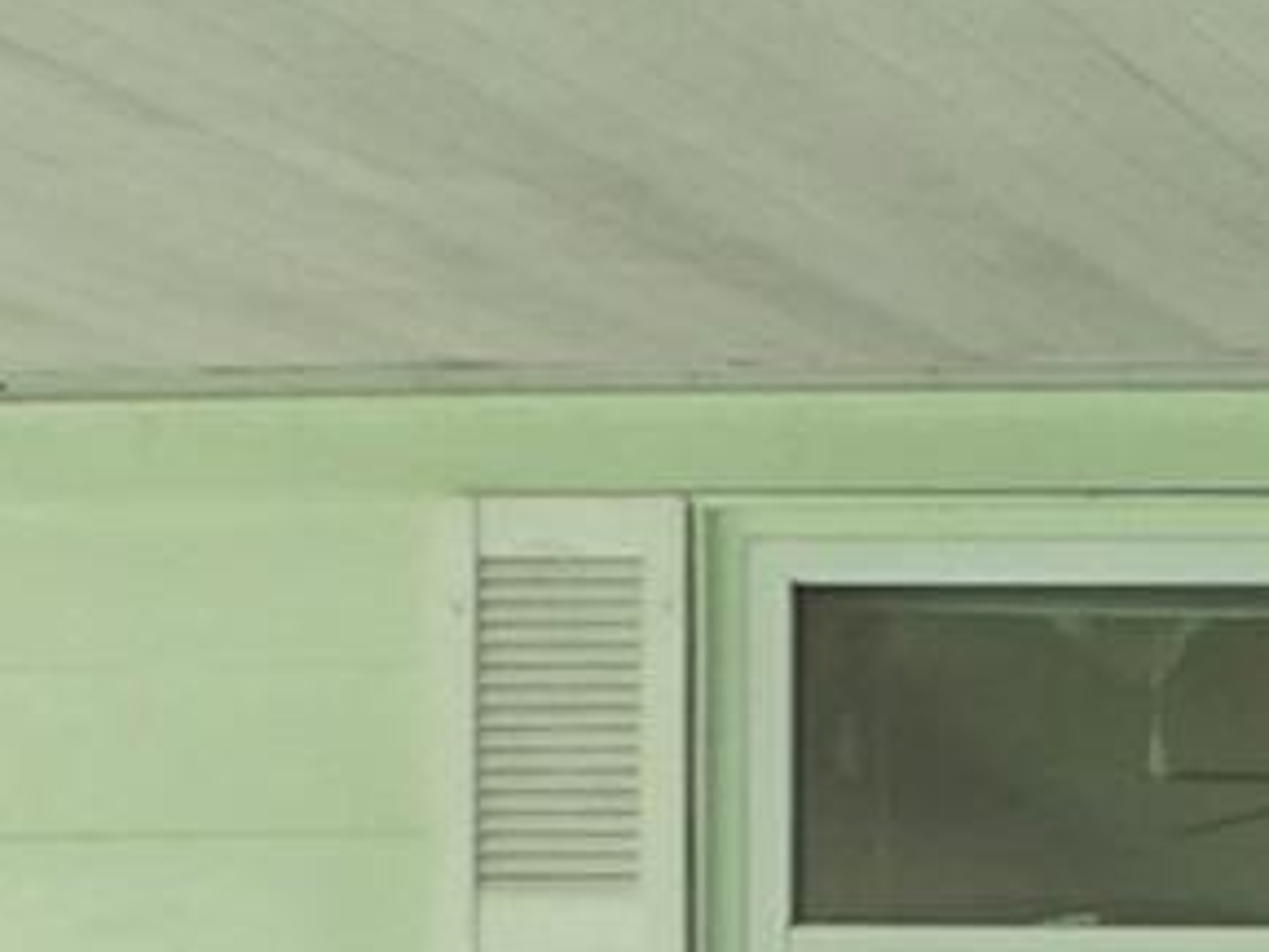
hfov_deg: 16.4
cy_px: 1690
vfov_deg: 15.8
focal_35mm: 80
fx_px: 2933
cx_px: 2736
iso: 320
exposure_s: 1/125
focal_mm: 10
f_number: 9
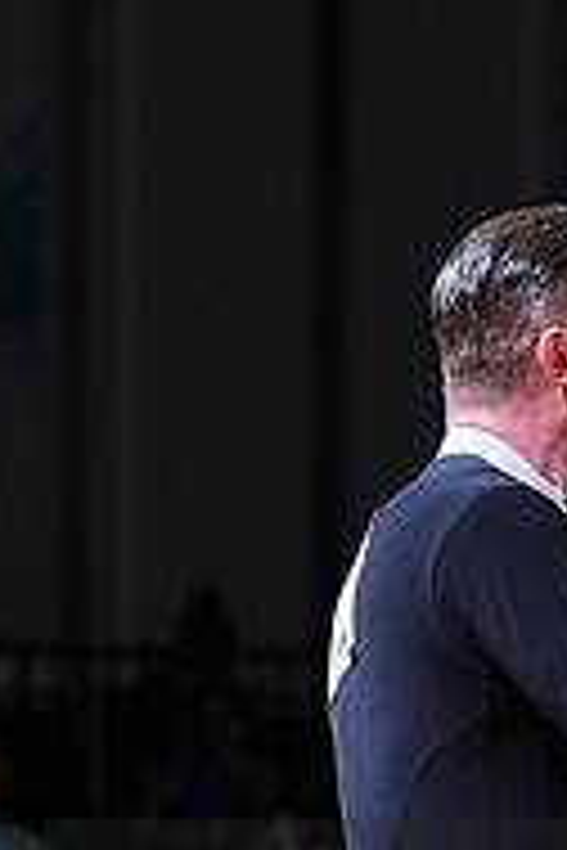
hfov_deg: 3.3
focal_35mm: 414
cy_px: 971
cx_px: 668
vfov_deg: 5.0
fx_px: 9780
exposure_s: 1/400
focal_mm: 135
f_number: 4
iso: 2500
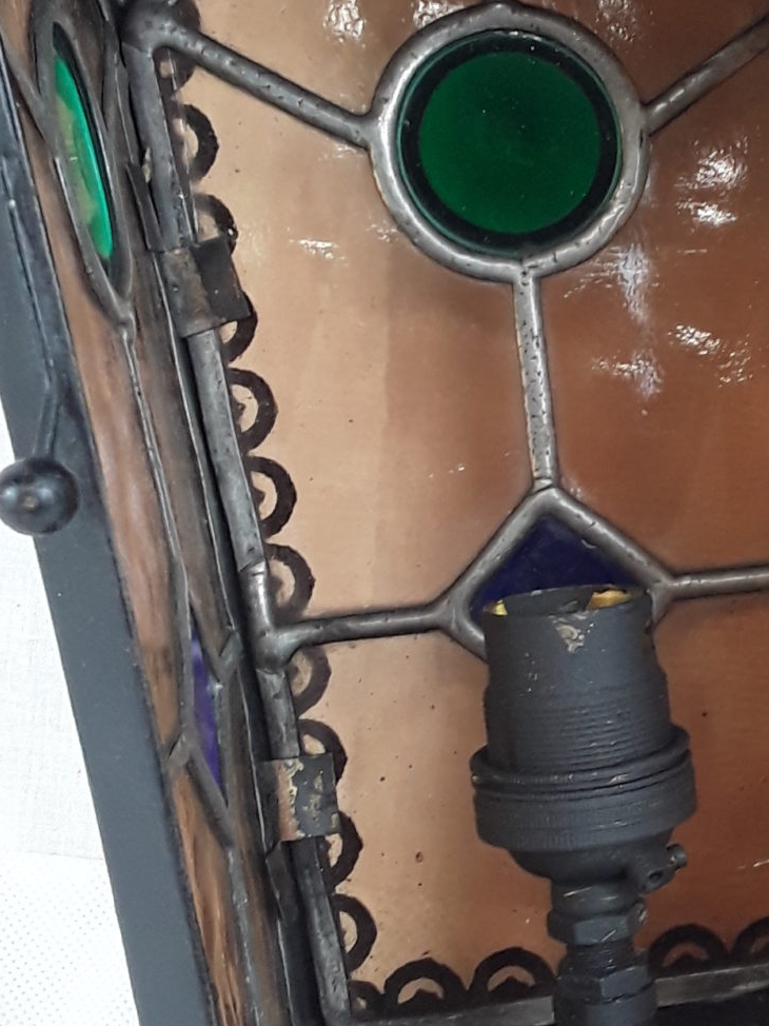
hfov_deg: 19.9
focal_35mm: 71
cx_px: 811
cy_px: 446
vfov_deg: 27.4
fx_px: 2104
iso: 80
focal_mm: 2.91
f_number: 1.9
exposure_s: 1/33
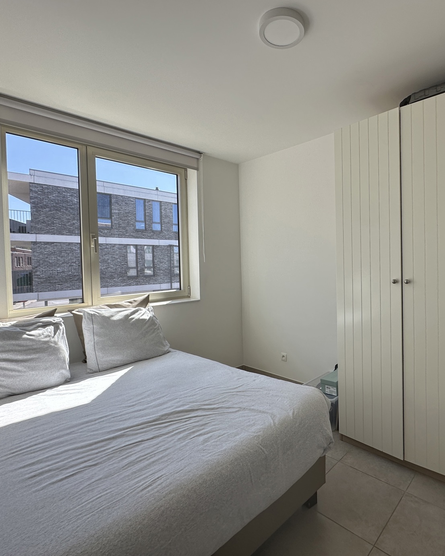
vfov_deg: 83.3
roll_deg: +0.6
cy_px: 269
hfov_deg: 69.5
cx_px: 283
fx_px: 313
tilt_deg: -0.8
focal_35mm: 19
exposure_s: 1/479
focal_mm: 2.22
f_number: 2.2
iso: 40
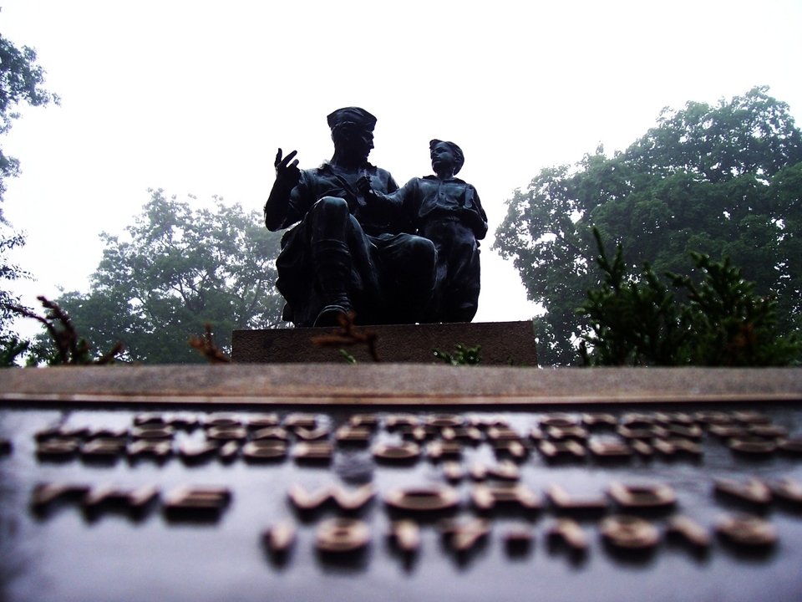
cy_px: 301
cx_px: 401
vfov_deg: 41.8
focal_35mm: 34
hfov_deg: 54.0
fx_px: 788
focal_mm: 5.6
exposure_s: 1/125
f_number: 2.7
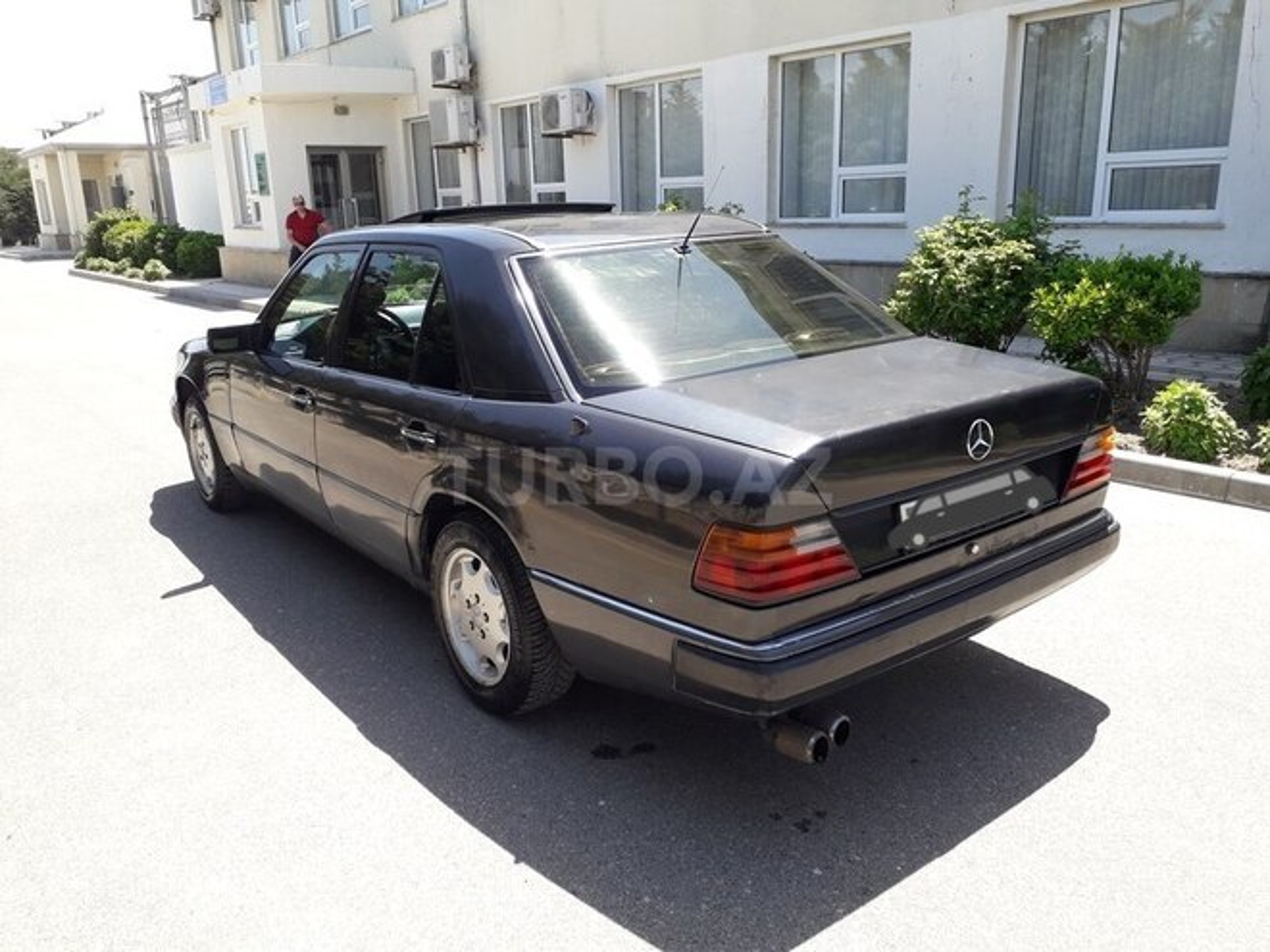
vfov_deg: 51.4
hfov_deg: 65.3
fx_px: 991
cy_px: 476
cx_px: 635
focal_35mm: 27
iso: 40
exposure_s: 1/602
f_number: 1.9
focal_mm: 3.6
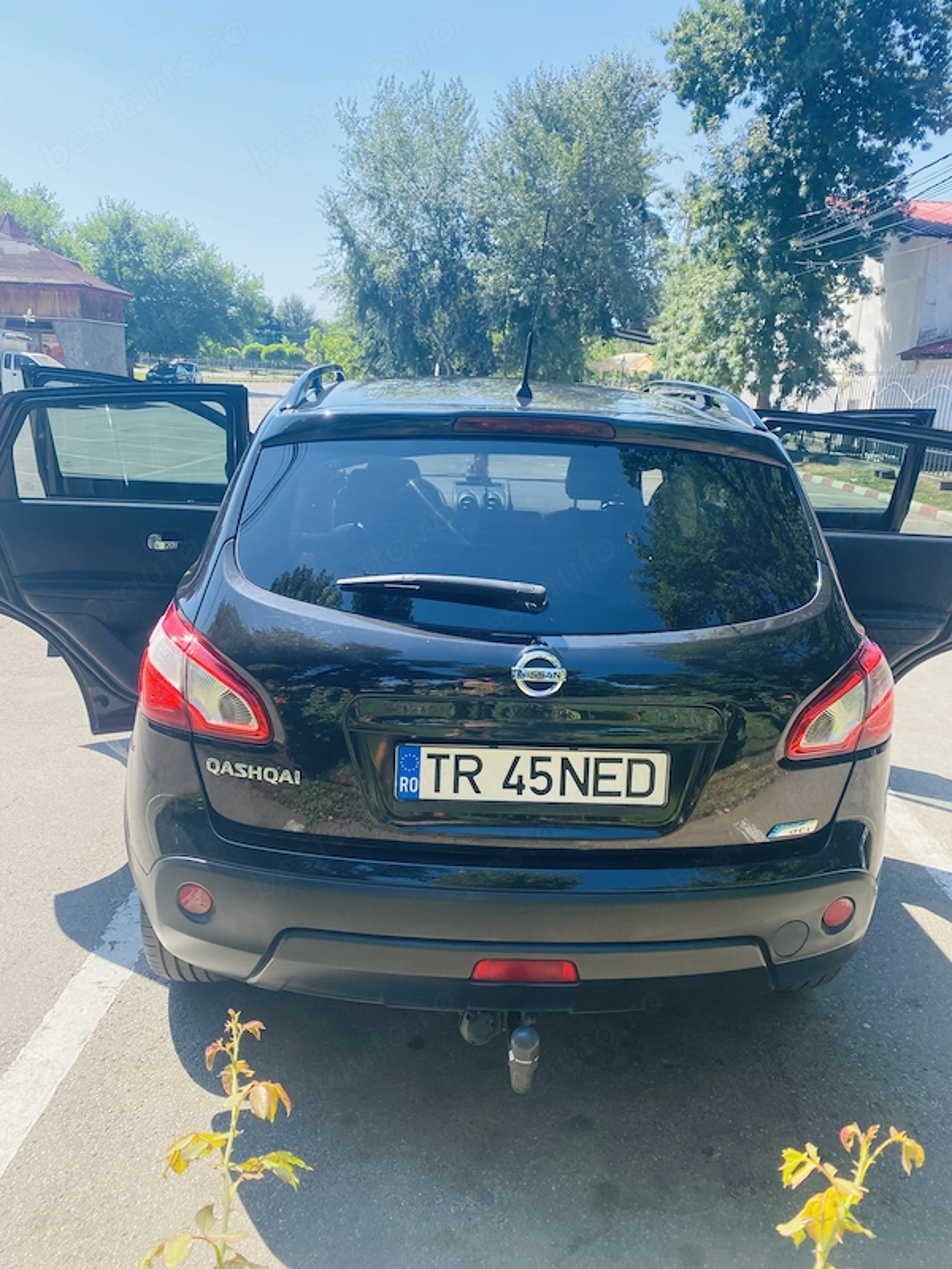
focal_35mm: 26
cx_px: 476
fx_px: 953
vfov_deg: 67.3
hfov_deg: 53.1
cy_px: 634
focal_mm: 4.25
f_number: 1.8
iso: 32
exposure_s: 1/733
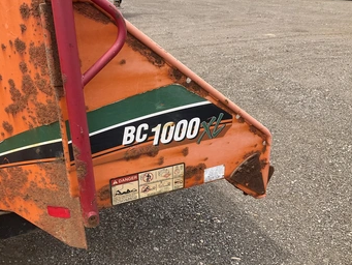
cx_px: 167
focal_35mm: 34
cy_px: 137
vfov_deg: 41.8
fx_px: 346
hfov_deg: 53.9
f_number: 1.8
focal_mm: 3
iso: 25
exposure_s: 1/829
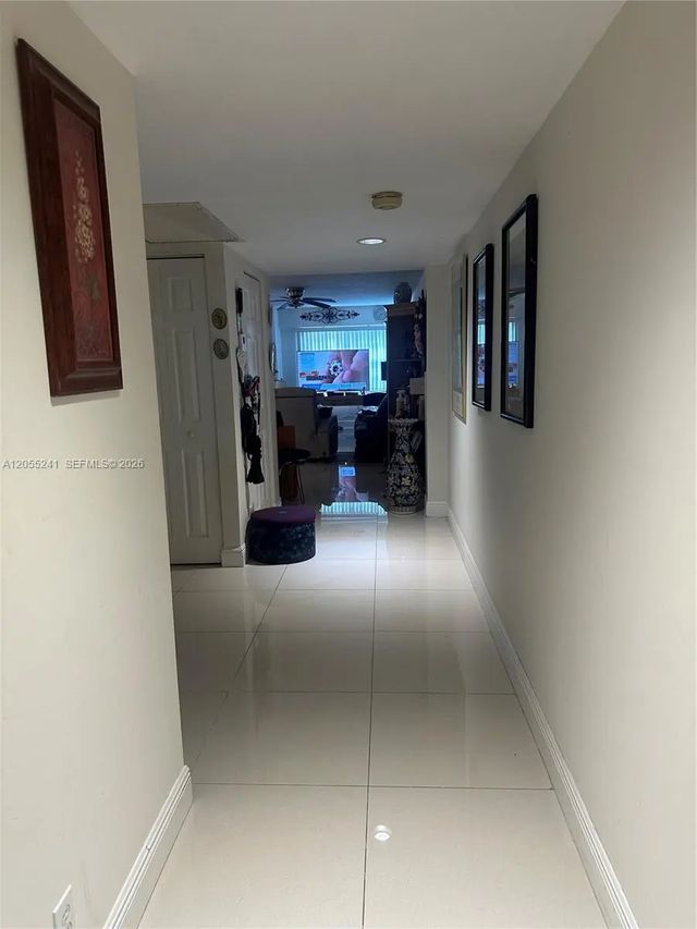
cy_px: 464
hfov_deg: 56.8
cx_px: 348
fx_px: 644
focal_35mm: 24
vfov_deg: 71.6
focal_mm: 6.86
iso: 160
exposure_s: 1/60
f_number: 1.78
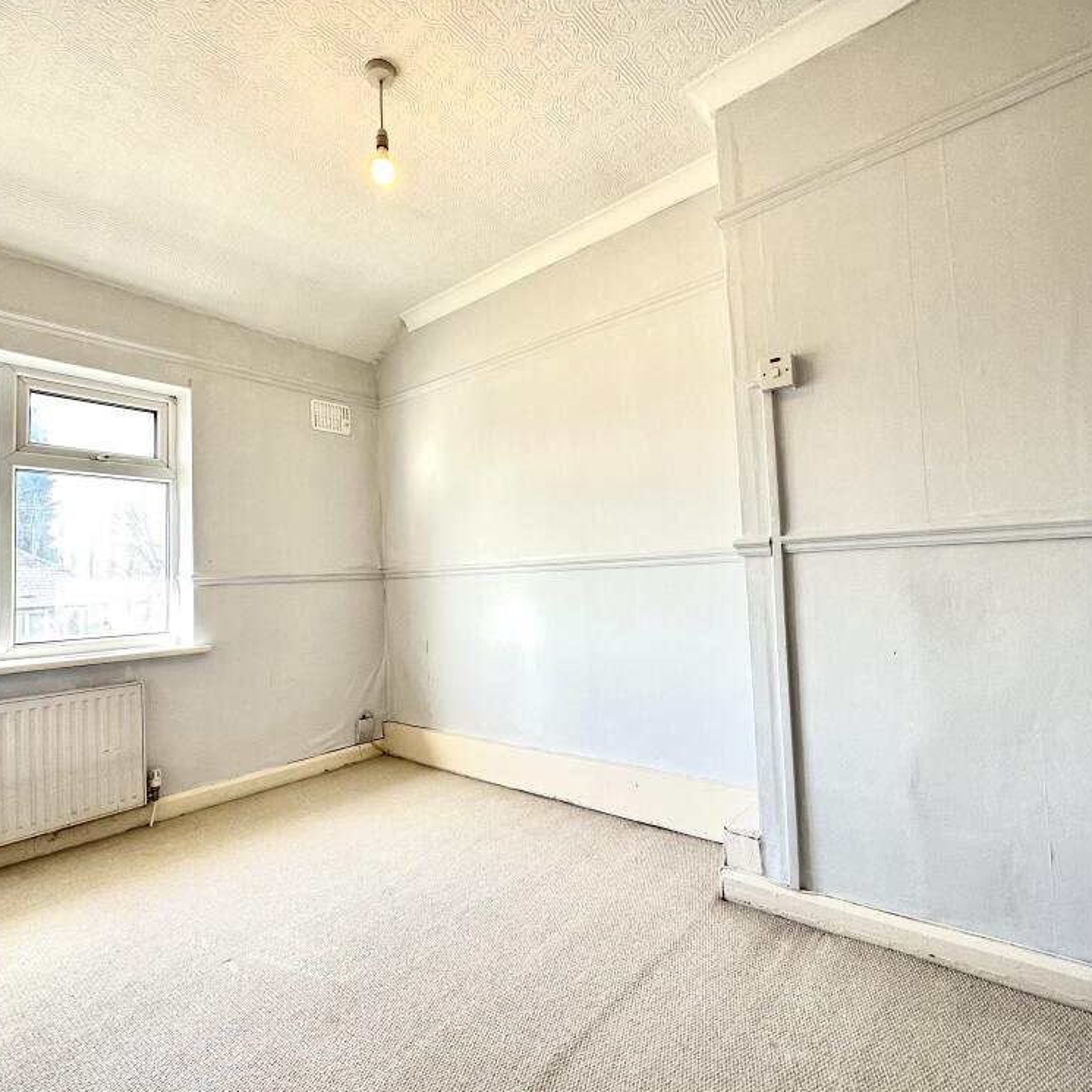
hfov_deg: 83.9
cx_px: 522
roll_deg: +2.0
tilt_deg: +2.6
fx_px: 607
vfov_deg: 84.0
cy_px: 547
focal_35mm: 17
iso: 100
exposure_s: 1/100
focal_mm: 2.22
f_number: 2.2
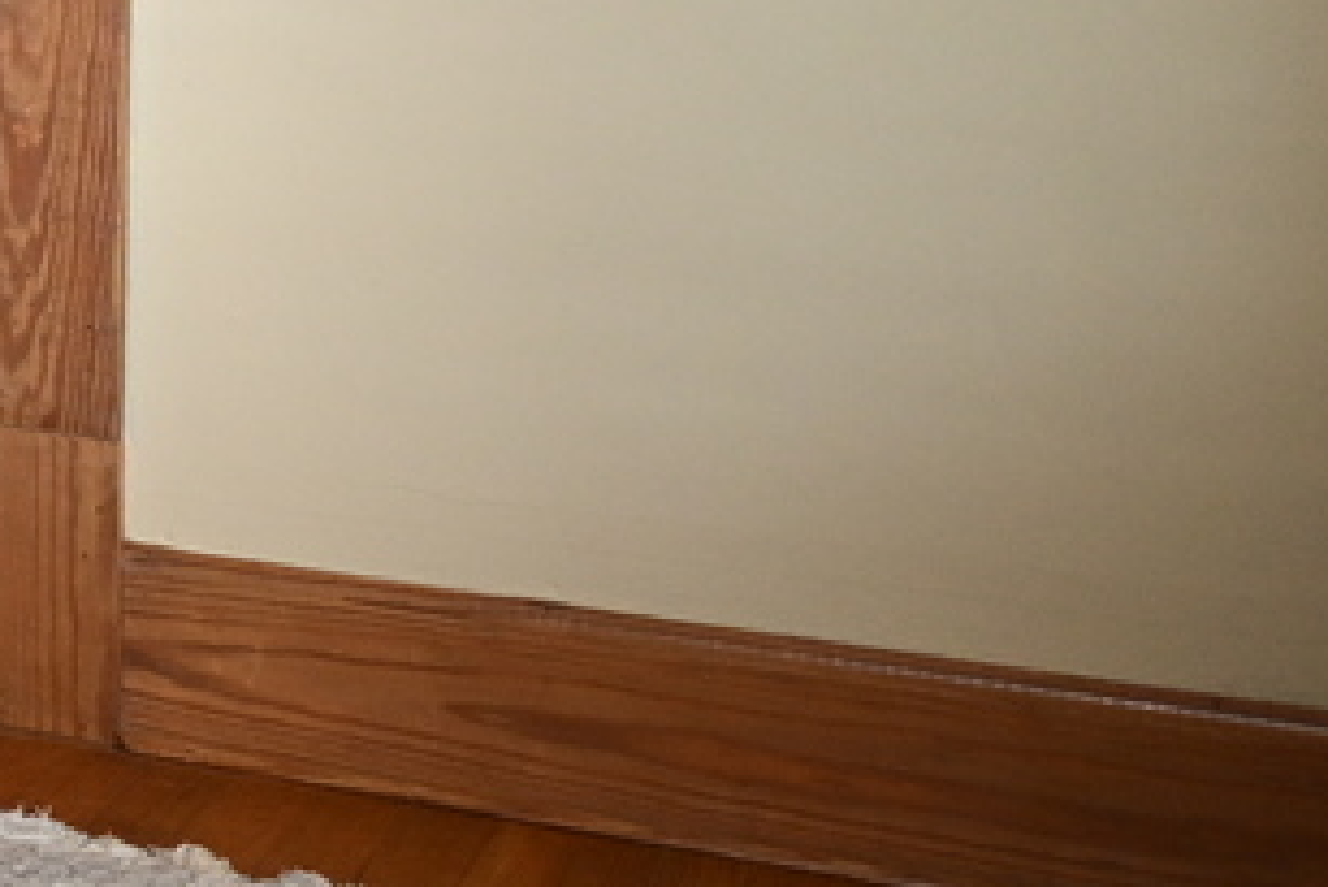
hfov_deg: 13.8
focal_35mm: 95
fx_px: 3506
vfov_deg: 13.8
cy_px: -307
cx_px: -1990
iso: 400
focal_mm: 12
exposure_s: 1/60
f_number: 4
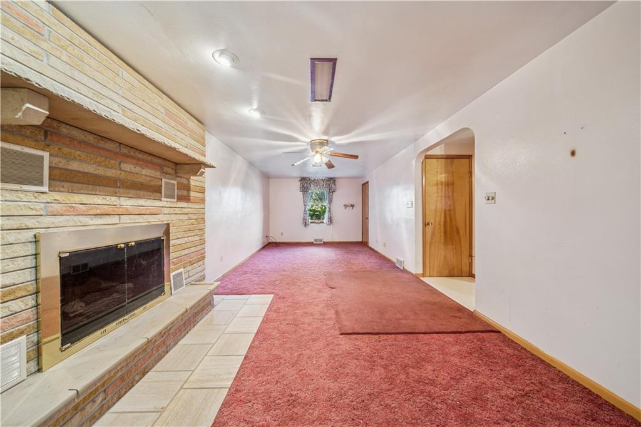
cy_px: 214
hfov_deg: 112.6
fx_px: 214
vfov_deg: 90.0
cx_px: 320
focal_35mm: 12
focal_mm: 12
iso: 125
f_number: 5.6
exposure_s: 1/2.5
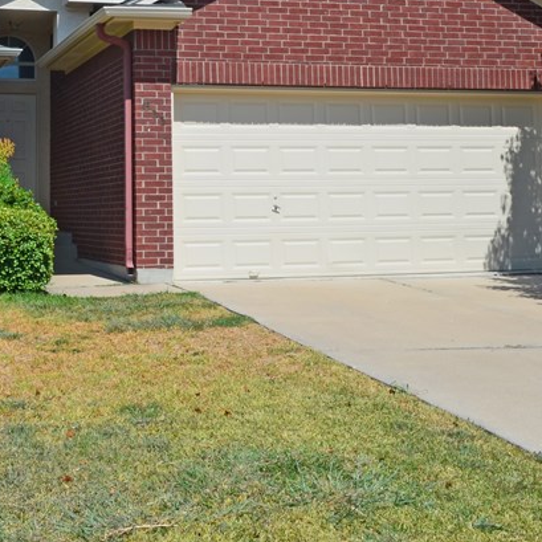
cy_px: 89
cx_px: 100
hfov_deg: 27.5
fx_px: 1081
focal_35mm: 61
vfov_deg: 27.5
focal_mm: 18
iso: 100
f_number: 11
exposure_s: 1/160
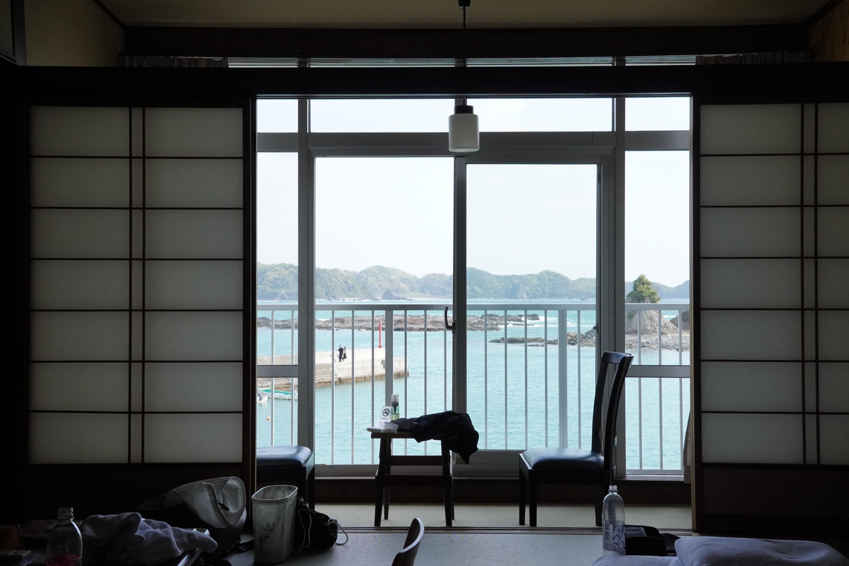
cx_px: 424
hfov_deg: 47.9
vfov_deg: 33.0
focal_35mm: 40
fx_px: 955
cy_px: 283
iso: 1250
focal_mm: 27
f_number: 6.3
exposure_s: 1/2000
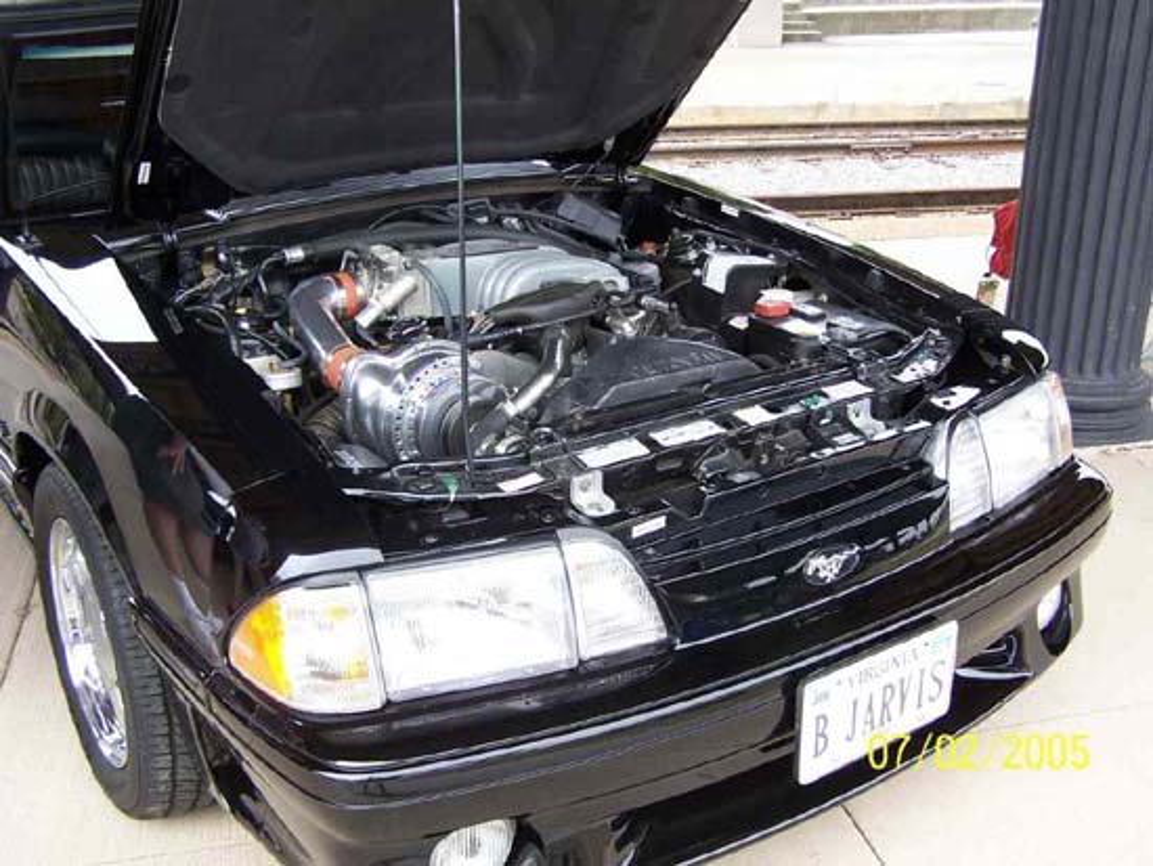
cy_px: 433
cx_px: 576
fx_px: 1266
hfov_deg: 49.0
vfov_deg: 37.7
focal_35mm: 38
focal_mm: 6.3
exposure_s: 1/160
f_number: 2.8
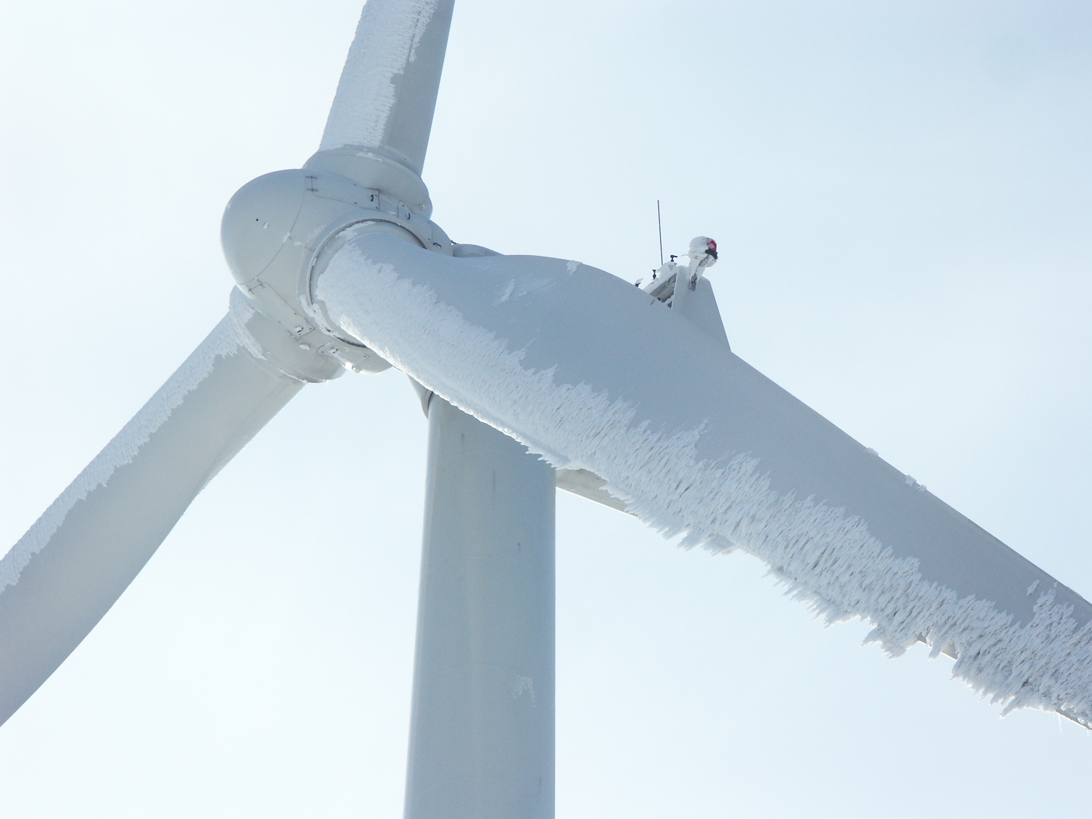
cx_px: 546
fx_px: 6309
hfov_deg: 9.9
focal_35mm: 200
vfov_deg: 7.4
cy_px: 410
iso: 100
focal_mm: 50.69
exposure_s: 1/640
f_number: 7.1
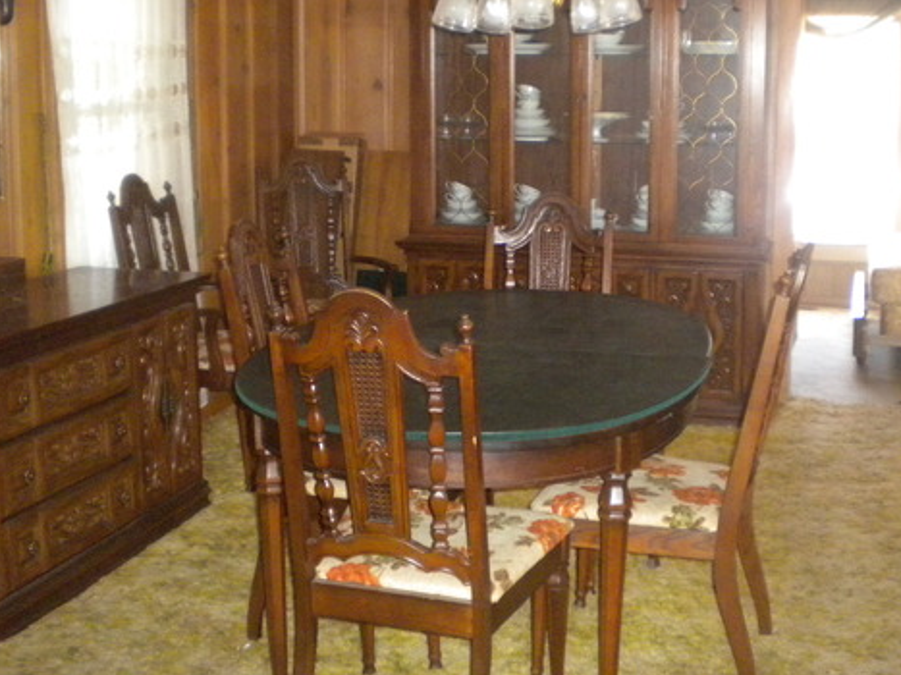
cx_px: 486
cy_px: 245
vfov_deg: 30.1
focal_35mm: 48
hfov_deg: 39.6
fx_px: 1249
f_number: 3.1
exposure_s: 1/30
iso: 742
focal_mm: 6.3
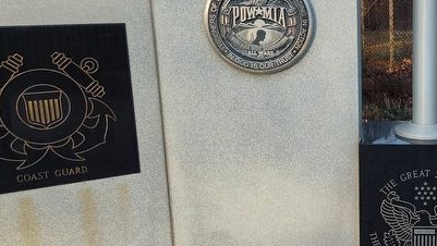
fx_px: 580
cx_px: 421
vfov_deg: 24.0
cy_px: 130
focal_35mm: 50
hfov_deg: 37.6
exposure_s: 1/224
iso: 100
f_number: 1.8
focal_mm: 5.56
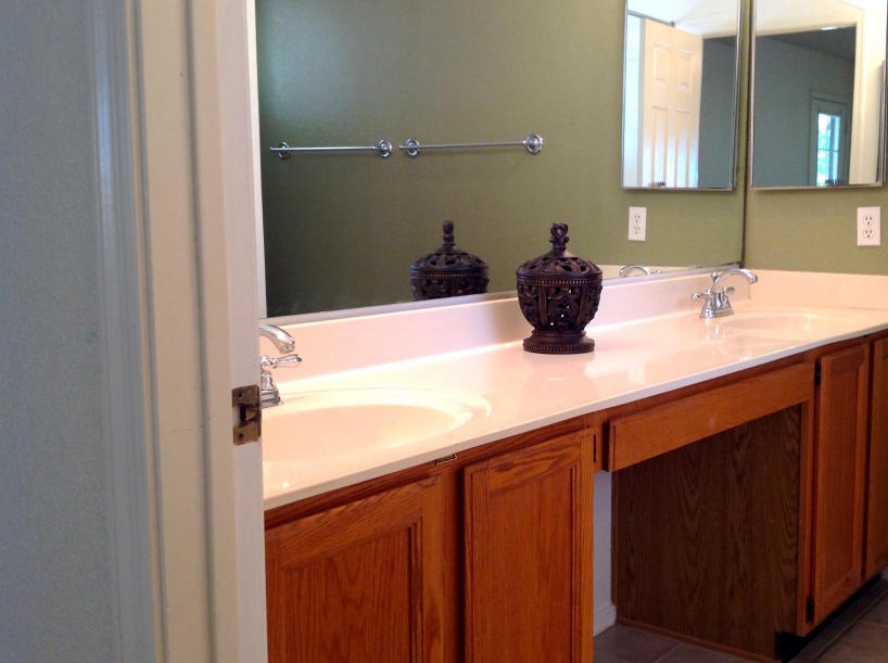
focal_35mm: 44
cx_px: 549
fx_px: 1127
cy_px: 320
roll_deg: +0.3
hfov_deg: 42.7
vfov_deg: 32.8
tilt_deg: -7.3
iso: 50
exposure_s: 1/15
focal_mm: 4.28
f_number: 2.4
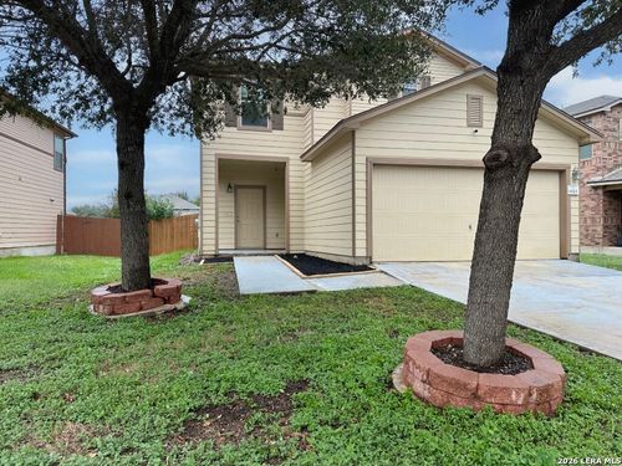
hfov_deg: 71.6
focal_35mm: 24
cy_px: 233
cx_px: 311
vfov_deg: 56.8
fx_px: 431
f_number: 1.78
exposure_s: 1/1095
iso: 80
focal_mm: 6.86
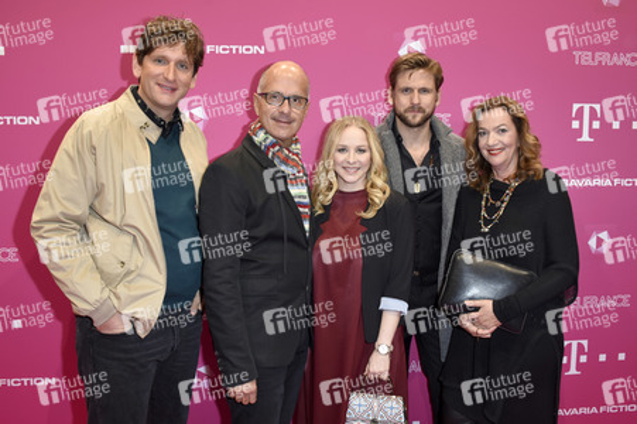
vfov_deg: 43.5
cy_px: 212
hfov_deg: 62.0
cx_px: 318
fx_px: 530
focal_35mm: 30
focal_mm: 20
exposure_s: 1/160
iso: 500
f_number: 6.3
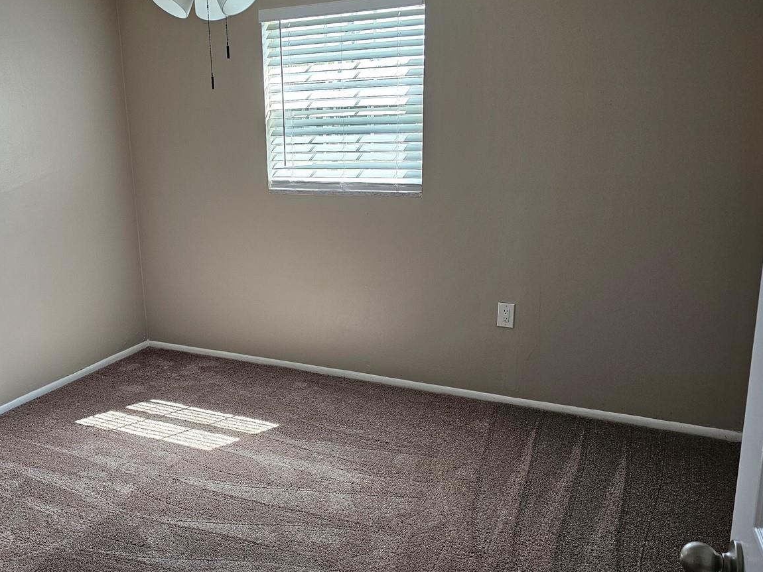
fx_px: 705
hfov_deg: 56.3
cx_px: 296
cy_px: 284
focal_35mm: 32
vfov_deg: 44.2
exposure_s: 1/180
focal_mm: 6.3
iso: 200
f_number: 1.7
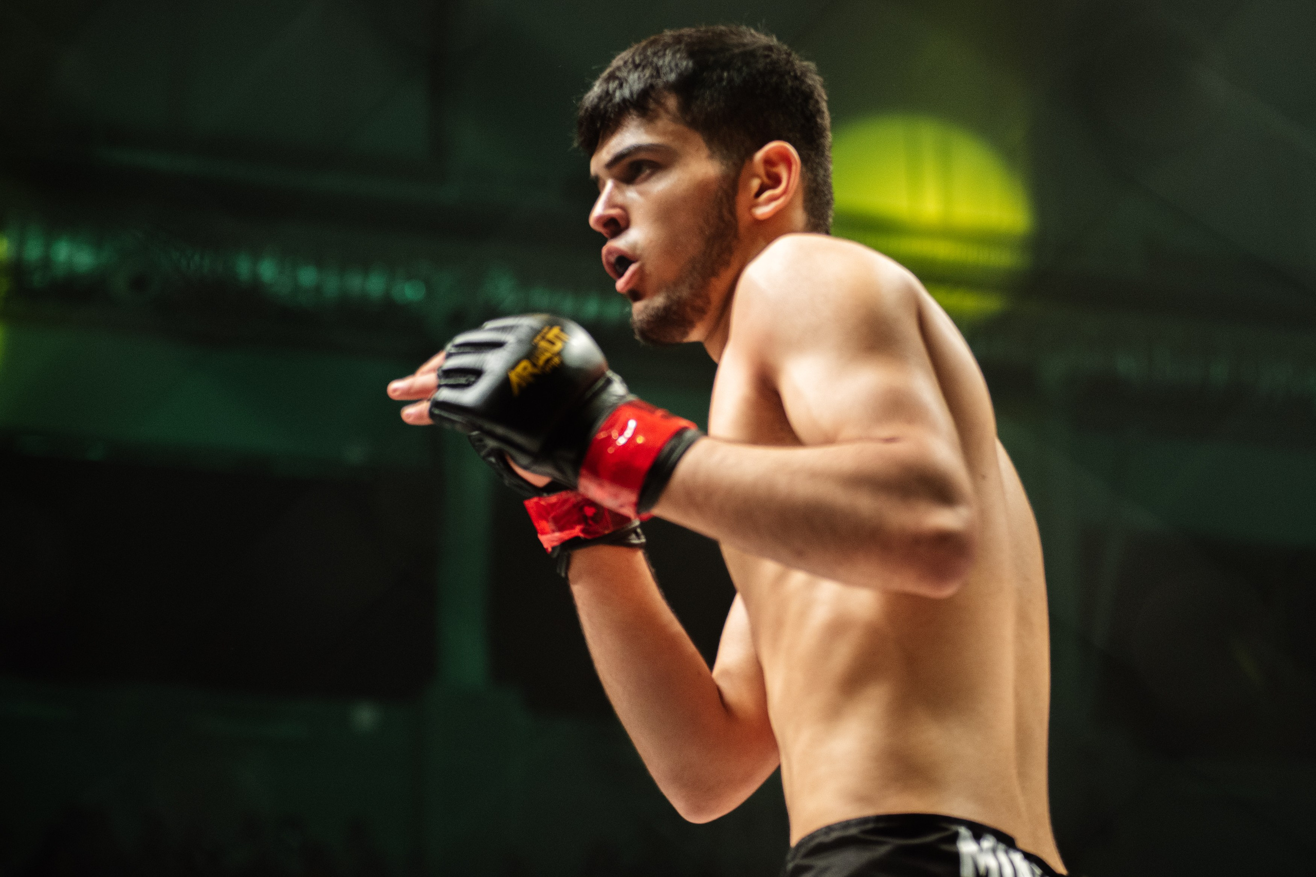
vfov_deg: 15.8
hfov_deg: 23.5
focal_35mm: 87
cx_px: 712
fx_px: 3166
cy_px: 402
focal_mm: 80
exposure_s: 1/640
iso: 2000
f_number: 4
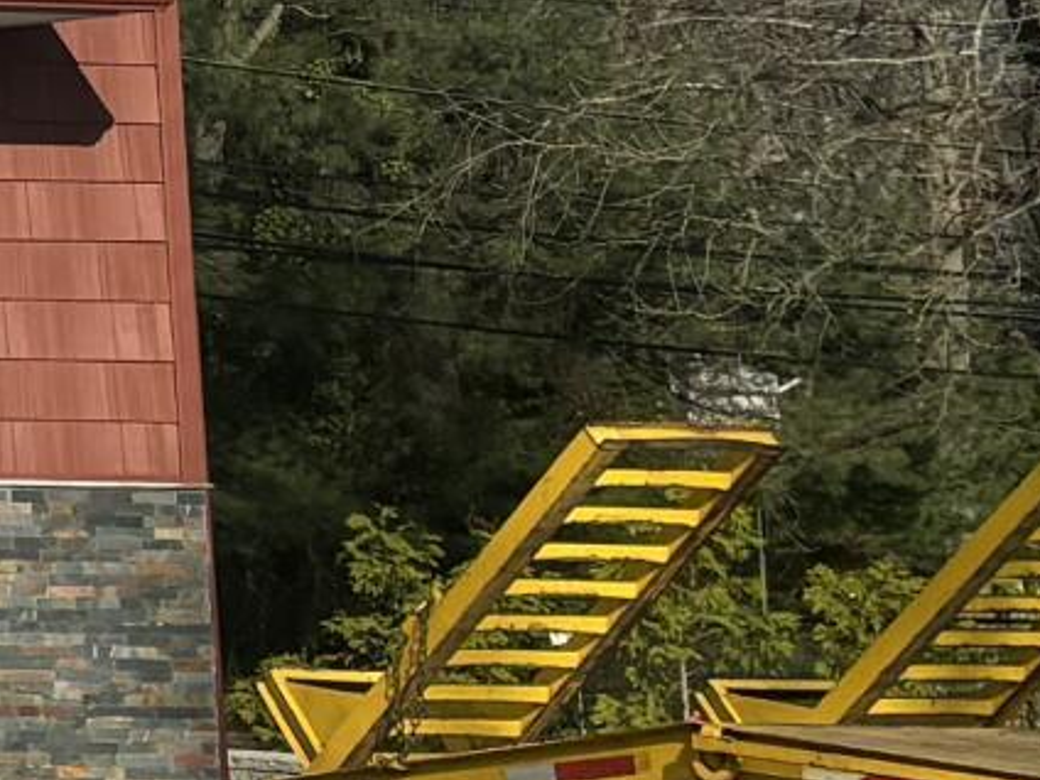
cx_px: -2328
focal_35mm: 184
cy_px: -400
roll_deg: -1.3
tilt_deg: +8.9
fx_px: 5528
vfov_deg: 7.9
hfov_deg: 8.5
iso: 50
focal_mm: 5.96
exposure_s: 1/4854
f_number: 1.6
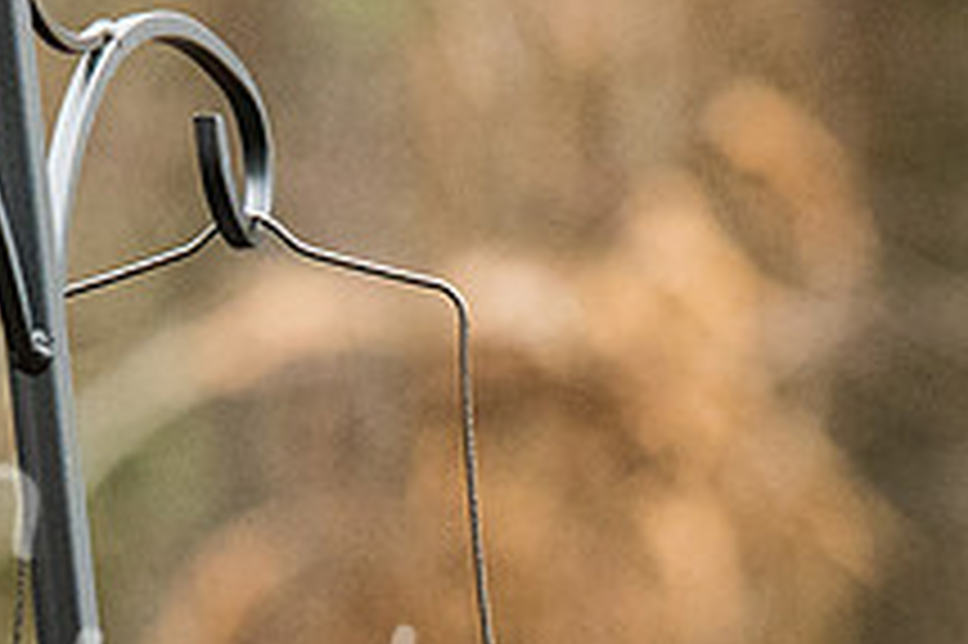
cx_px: 226
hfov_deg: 1.5
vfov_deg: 1.0
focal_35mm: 1395
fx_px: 37480
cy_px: 832
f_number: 4.5
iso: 2000
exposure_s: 1/1000
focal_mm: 200
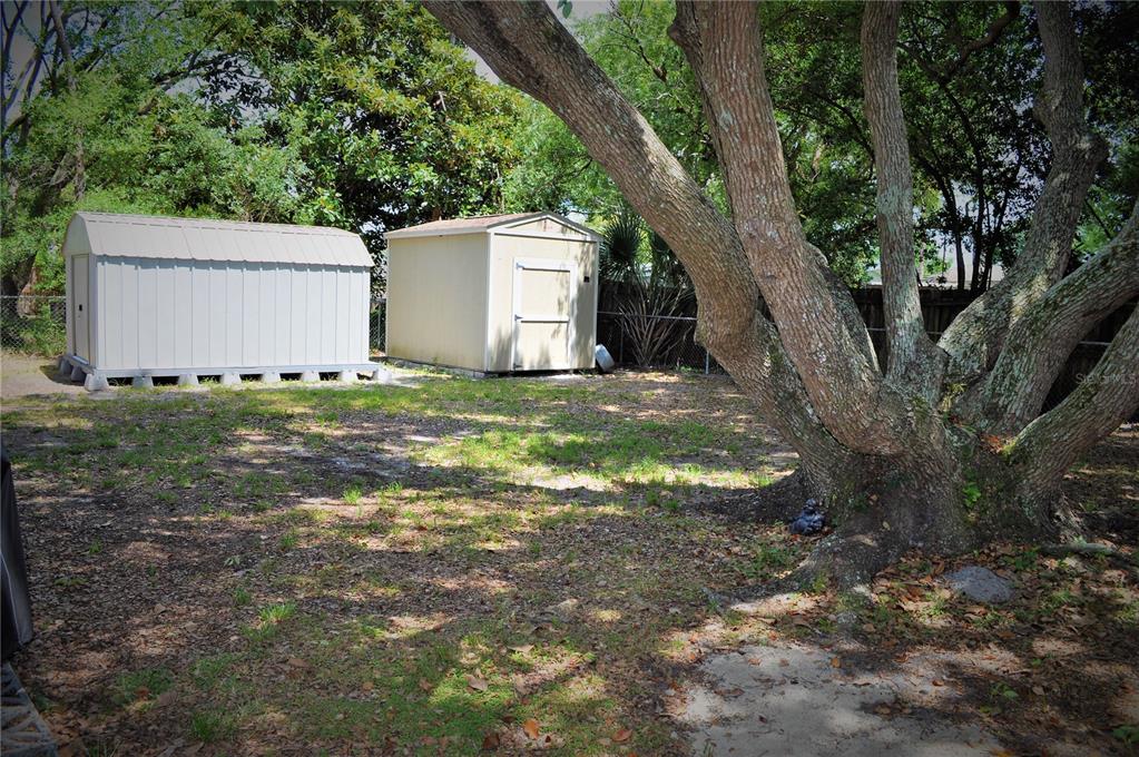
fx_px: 853
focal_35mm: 27
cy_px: 378
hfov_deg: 67.4
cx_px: 570
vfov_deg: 47.8
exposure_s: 1/200
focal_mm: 18
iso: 200
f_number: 6.3
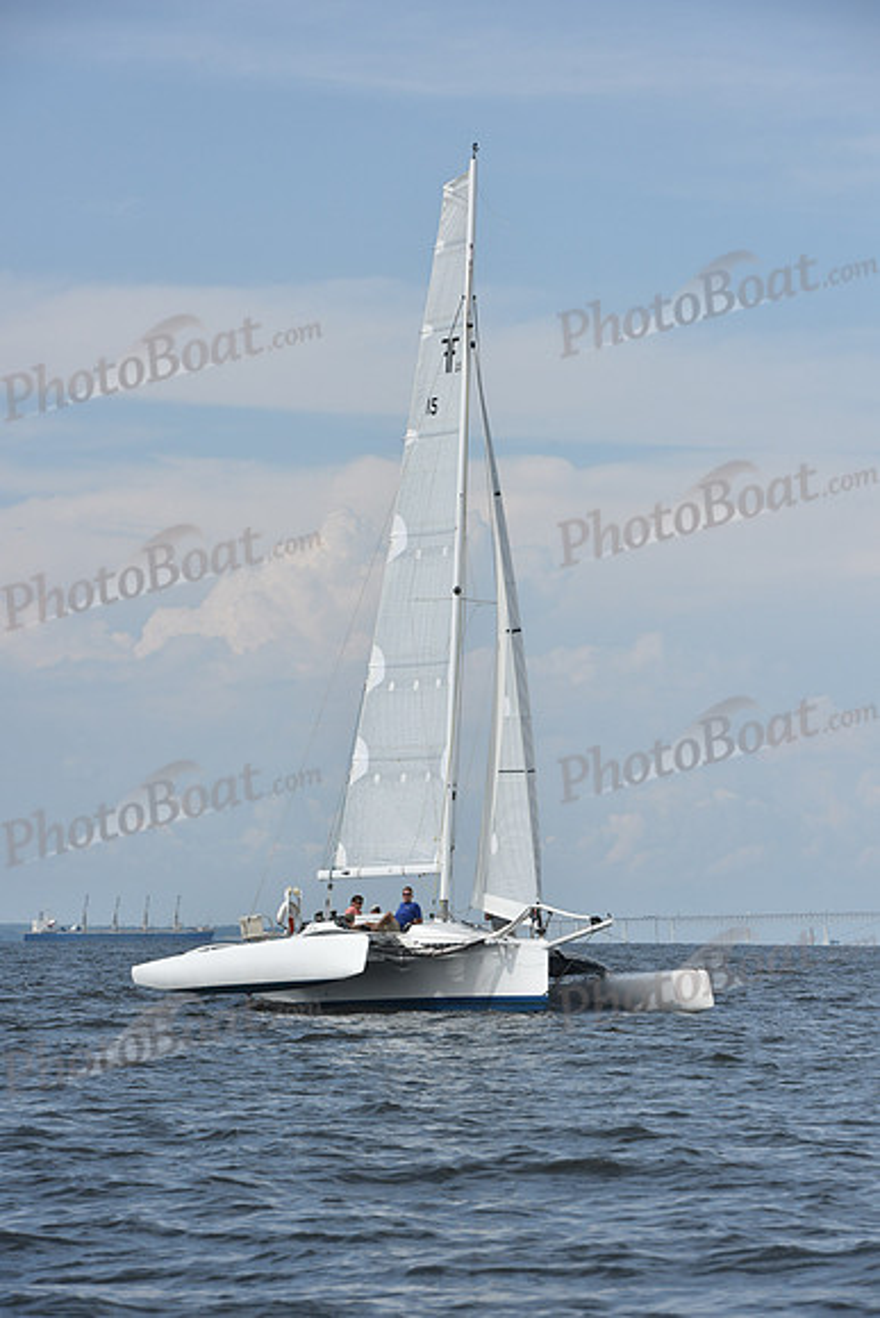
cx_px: 440
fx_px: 5313
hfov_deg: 9.5
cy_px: 659
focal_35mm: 145
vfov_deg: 14.2
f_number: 10
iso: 320
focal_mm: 145
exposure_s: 1/1250
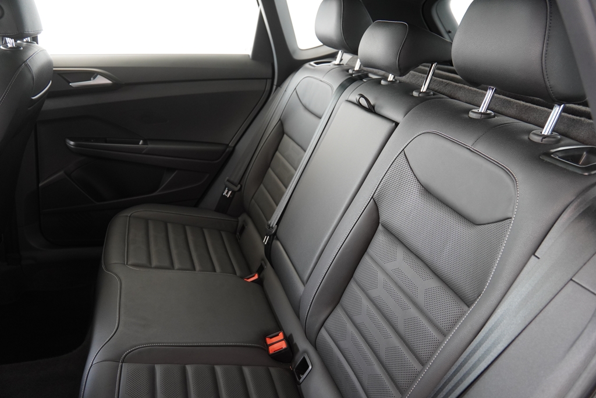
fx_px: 422
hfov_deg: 70.4
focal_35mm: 26
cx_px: 298
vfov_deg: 50.4
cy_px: 199
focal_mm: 17
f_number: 3.2
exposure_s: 1/60
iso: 640
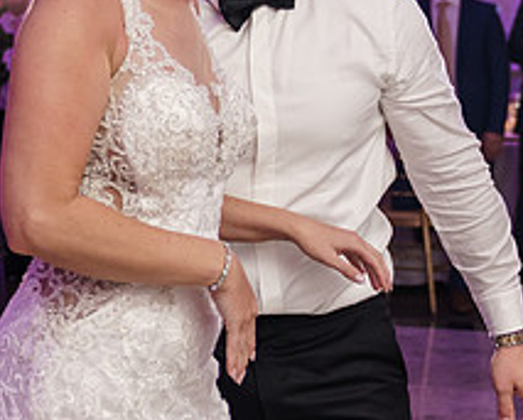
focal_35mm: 121
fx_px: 1876
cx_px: 170
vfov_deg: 12.7
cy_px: 94
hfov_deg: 15.8
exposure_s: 1/200
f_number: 2.8
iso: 1600
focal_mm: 35
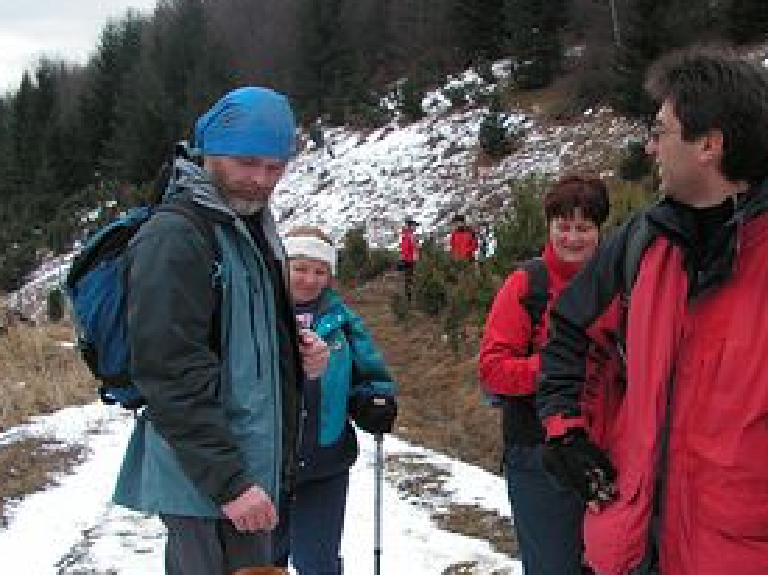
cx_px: 545
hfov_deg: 32.3
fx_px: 1308
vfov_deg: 24.5
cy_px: 428
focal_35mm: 59
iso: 50
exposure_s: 1/160
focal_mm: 6
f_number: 3.2
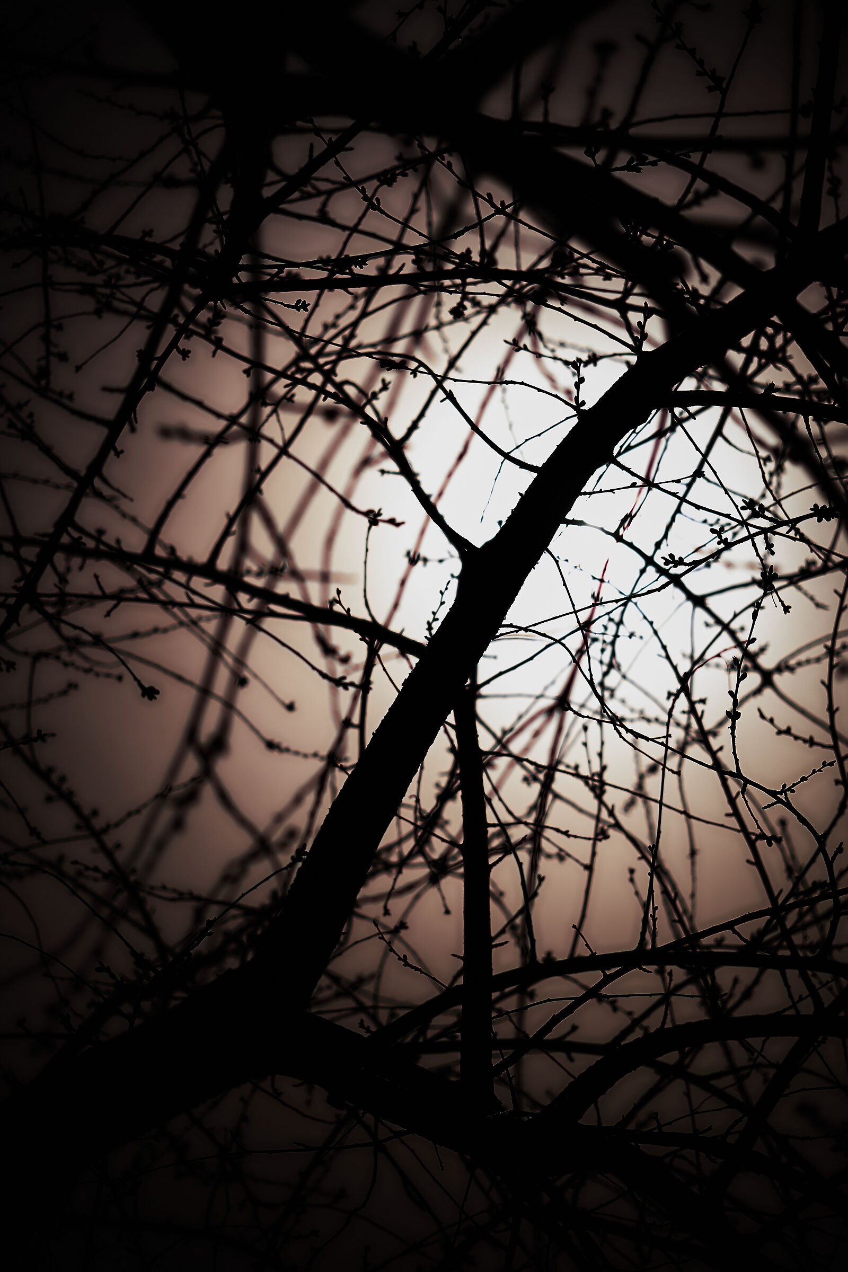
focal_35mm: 50
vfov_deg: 39.6
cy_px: 636
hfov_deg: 27.0
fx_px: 1767
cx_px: 424
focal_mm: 33
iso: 200
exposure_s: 1/32000
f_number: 1.4
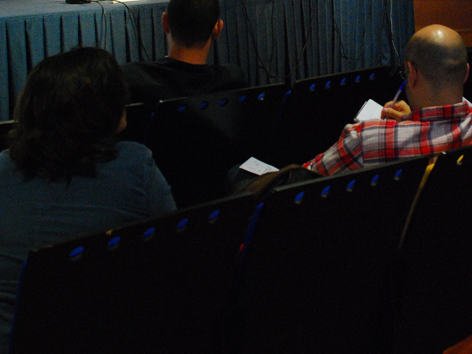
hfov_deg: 28.1
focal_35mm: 68
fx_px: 927
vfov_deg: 21.1
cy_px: 23
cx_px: 360
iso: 1250
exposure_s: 1/50
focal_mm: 22
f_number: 3.8
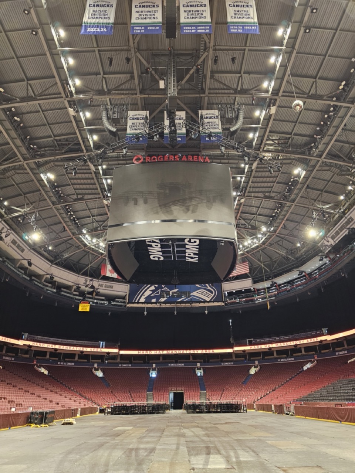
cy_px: 236
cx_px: 178
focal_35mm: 23
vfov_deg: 73.9
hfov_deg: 58.9
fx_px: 314
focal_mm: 6.3
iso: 500
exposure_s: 1/24
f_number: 1.7
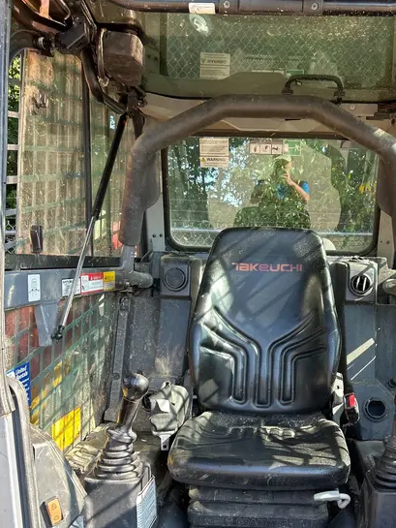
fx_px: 534
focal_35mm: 35
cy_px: 333
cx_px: 260
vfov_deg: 52.0
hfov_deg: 40.3
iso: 50
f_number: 1.5
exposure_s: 1/301
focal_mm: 5.7
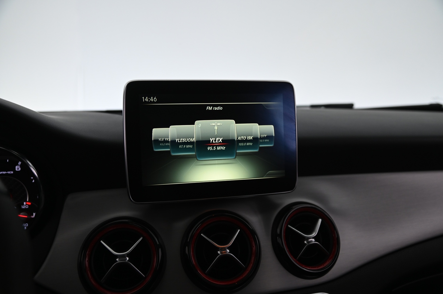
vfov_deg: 41.1
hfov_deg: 58.8
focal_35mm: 32
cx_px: 222
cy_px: 147
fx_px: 393
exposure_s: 1/40
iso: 1000
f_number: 4
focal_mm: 32
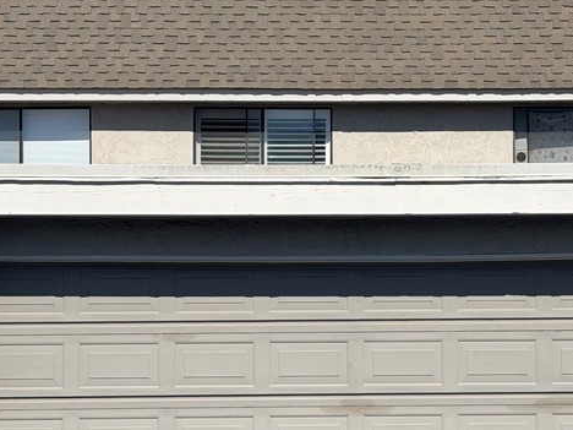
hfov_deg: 18.7
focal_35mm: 105
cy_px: 261
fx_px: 1738
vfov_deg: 14.1
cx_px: 386
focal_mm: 6.76
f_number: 1.78
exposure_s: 1/11364
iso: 64
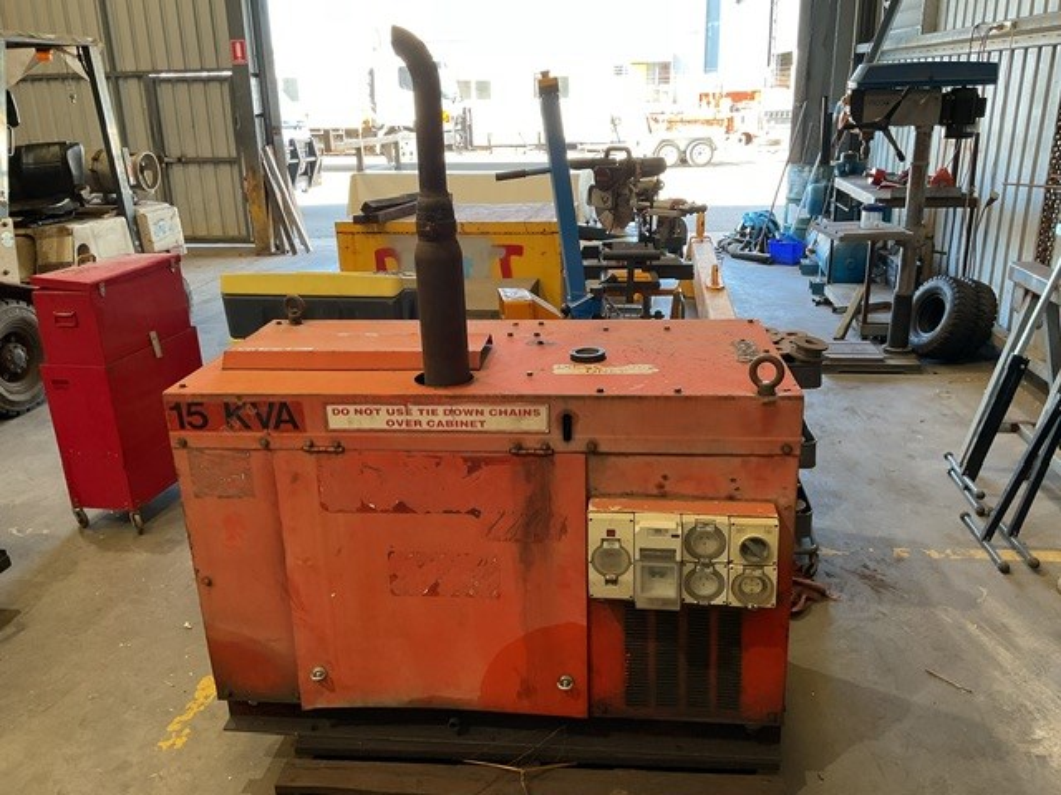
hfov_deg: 61.7
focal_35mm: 29
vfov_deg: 48.2
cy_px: 398
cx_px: 530
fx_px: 889
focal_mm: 3
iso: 50
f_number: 1.8
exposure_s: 1/60
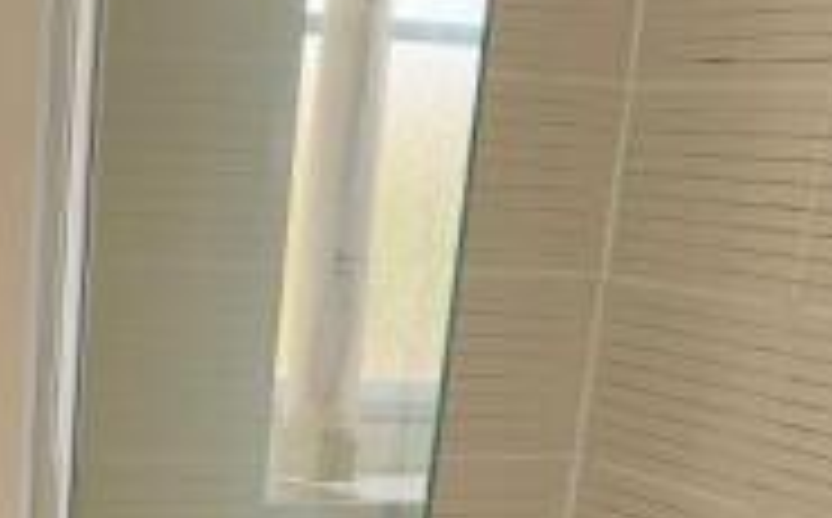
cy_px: 908
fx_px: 1970
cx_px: 52
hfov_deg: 23.1
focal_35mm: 87
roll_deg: -3.3
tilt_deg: -21.9
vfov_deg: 13.5
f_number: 1.8
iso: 125
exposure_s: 1/74
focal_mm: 4.25
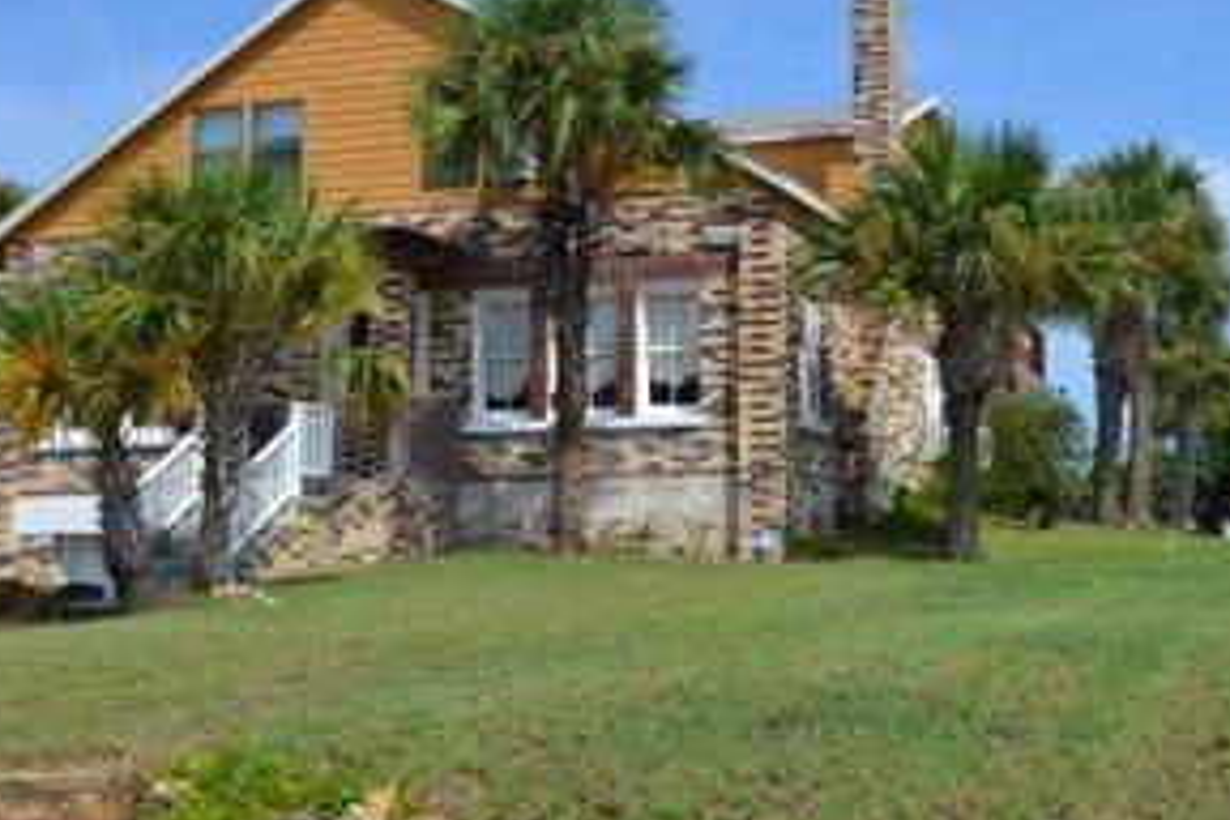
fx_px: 1879
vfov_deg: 24.5
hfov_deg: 35.6
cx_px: 888
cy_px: 290
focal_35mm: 55
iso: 100
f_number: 8
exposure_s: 1/320
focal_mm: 22
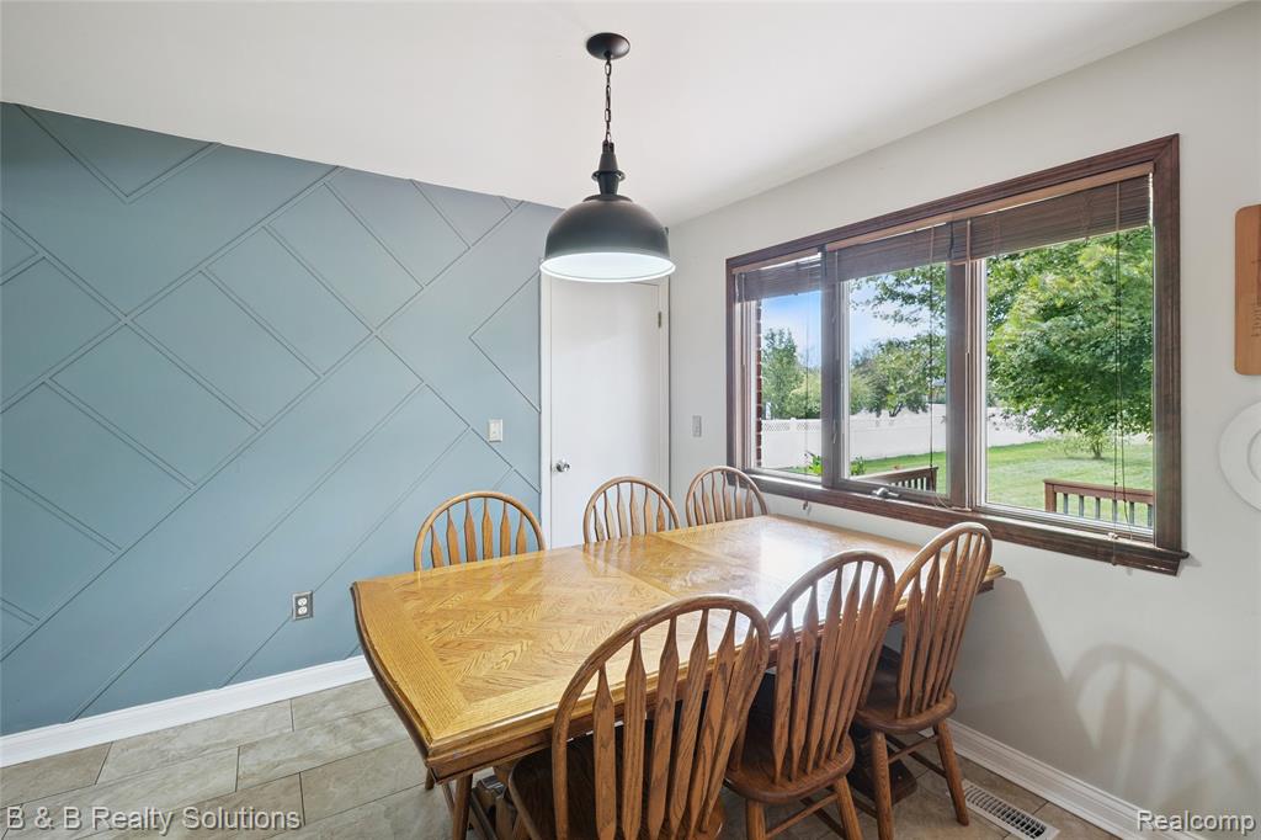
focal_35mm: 15
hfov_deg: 100.4
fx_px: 525
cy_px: 420
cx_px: 630
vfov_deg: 77.3
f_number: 8
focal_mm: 10
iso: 250
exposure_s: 1/5
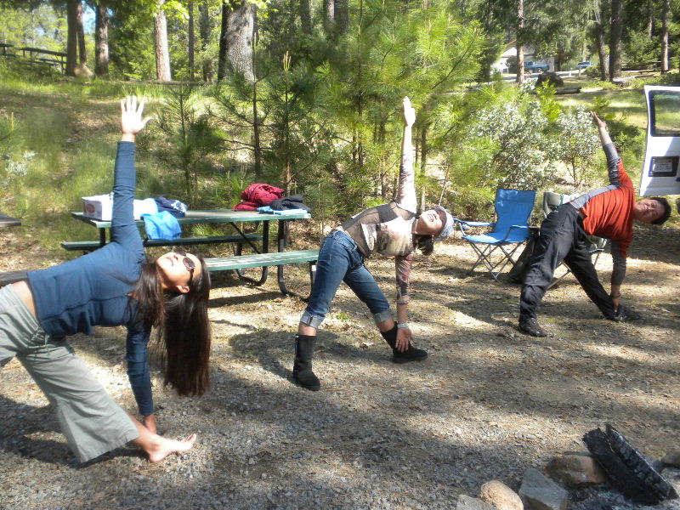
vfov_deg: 38.7
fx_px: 727
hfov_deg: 50.1
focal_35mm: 37
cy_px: 255
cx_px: 340
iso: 360
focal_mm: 6.6
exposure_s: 1/500
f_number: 3.5
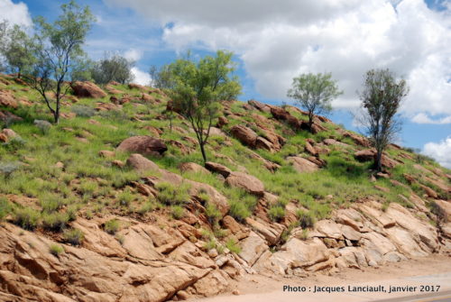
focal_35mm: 44
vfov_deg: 30.9
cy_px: 151
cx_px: 226
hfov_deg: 44.9
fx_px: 546
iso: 100
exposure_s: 1/125
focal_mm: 29
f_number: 5.6
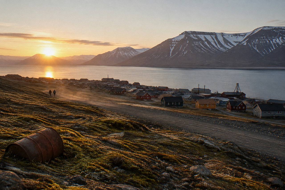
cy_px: 95
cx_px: 142
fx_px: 190
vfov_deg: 53.1
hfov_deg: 73.8
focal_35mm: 24
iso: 6400
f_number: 9
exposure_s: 1/20
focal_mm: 24
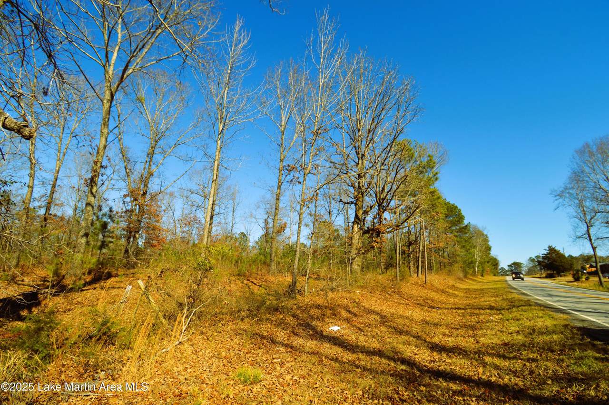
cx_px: 304
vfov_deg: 77.2
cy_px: 202
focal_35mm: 15
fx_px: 254
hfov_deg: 100.4
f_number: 8
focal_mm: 10
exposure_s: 1/250
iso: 100
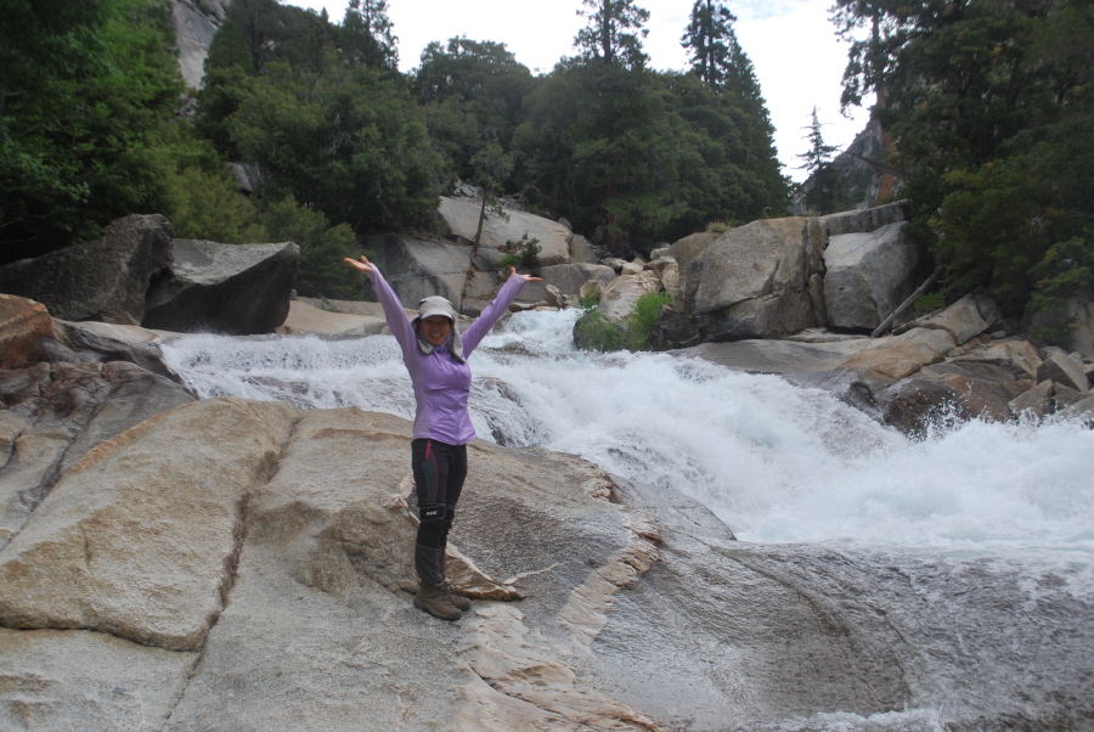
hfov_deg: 49.5
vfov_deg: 34.3
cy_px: 366
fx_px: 1186
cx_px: 547
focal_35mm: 39
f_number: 6.3
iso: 100
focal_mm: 26
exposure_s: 1/160
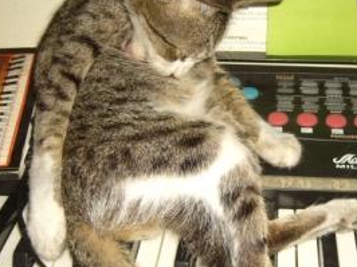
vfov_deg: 24.7
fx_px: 608
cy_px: 156
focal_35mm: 59
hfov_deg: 32.6
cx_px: 223
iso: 100
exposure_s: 1/30
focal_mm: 5.8
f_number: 2.8
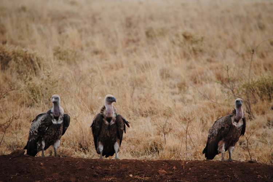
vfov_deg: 4.2
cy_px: 91
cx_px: 136
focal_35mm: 330
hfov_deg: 6.2
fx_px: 2502
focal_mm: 220
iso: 250
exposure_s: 1/500
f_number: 5.3
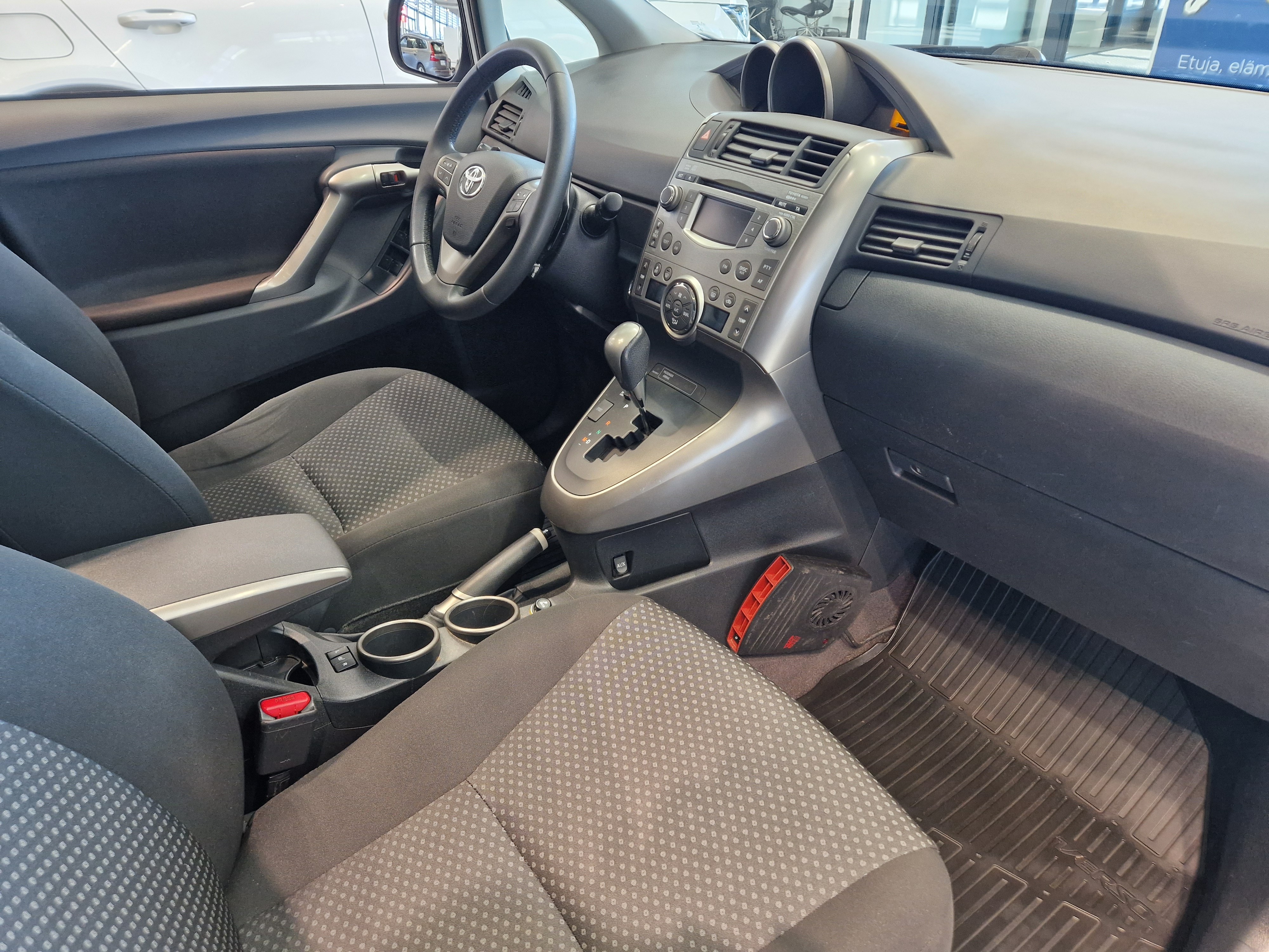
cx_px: 634
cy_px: 476
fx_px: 843
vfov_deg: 58.9
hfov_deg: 73.9
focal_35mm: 23
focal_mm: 5.4
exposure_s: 1/100
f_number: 1.8
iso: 320
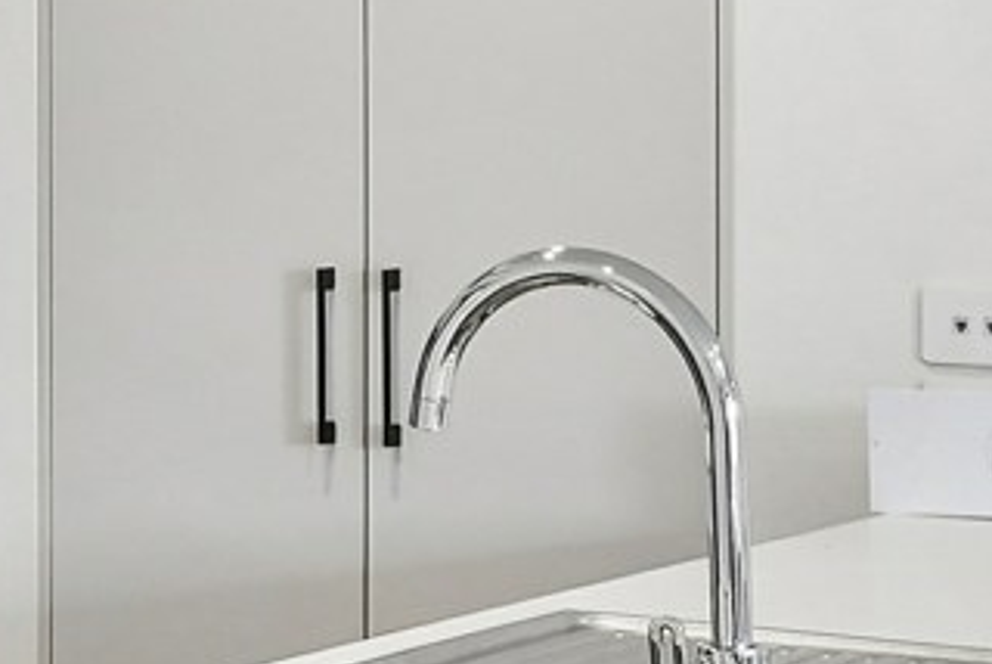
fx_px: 3585
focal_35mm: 130
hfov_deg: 14.9
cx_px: -391
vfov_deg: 10.5
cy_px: 99
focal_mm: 26
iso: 200
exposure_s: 1/4
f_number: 11
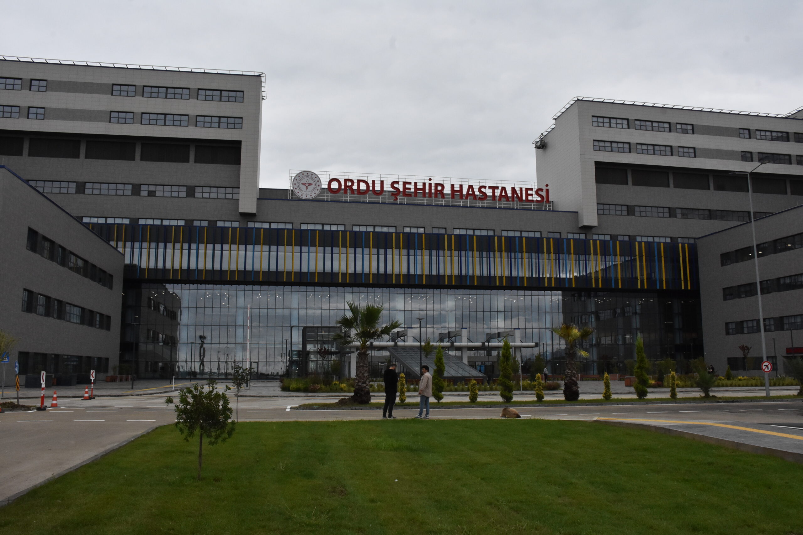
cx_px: 402
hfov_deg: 61.9
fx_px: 669
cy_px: 268
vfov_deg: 43.6
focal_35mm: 30
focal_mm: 20
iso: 1600
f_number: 11
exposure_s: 1/500
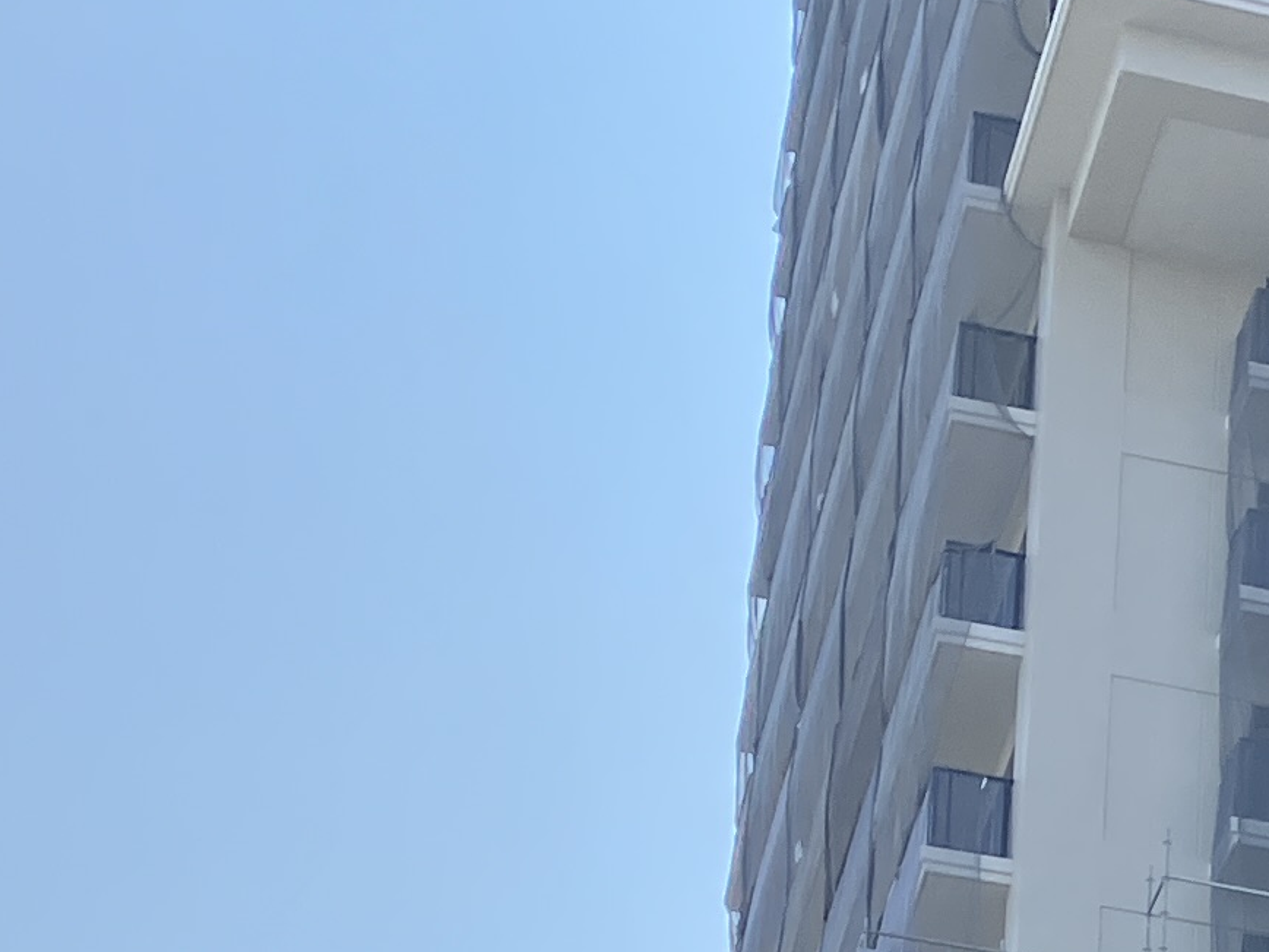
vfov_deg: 10.5
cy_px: 1917
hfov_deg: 14.4
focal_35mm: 130
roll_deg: -0.7
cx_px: 1722
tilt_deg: +16.6
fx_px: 4766
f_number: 1.8
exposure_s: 1/1215
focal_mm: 3.99
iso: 32
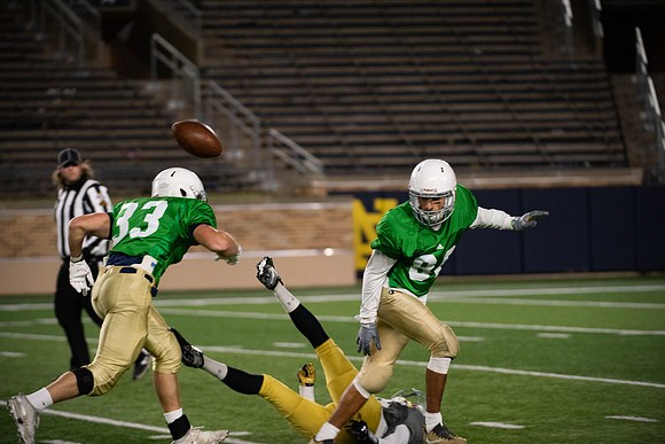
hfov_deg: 9.8
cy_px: 222
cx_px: 332
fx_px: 3880
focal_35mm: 210
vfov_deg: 6.5
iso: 3200
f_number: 4
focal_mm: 210
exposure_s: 1/500
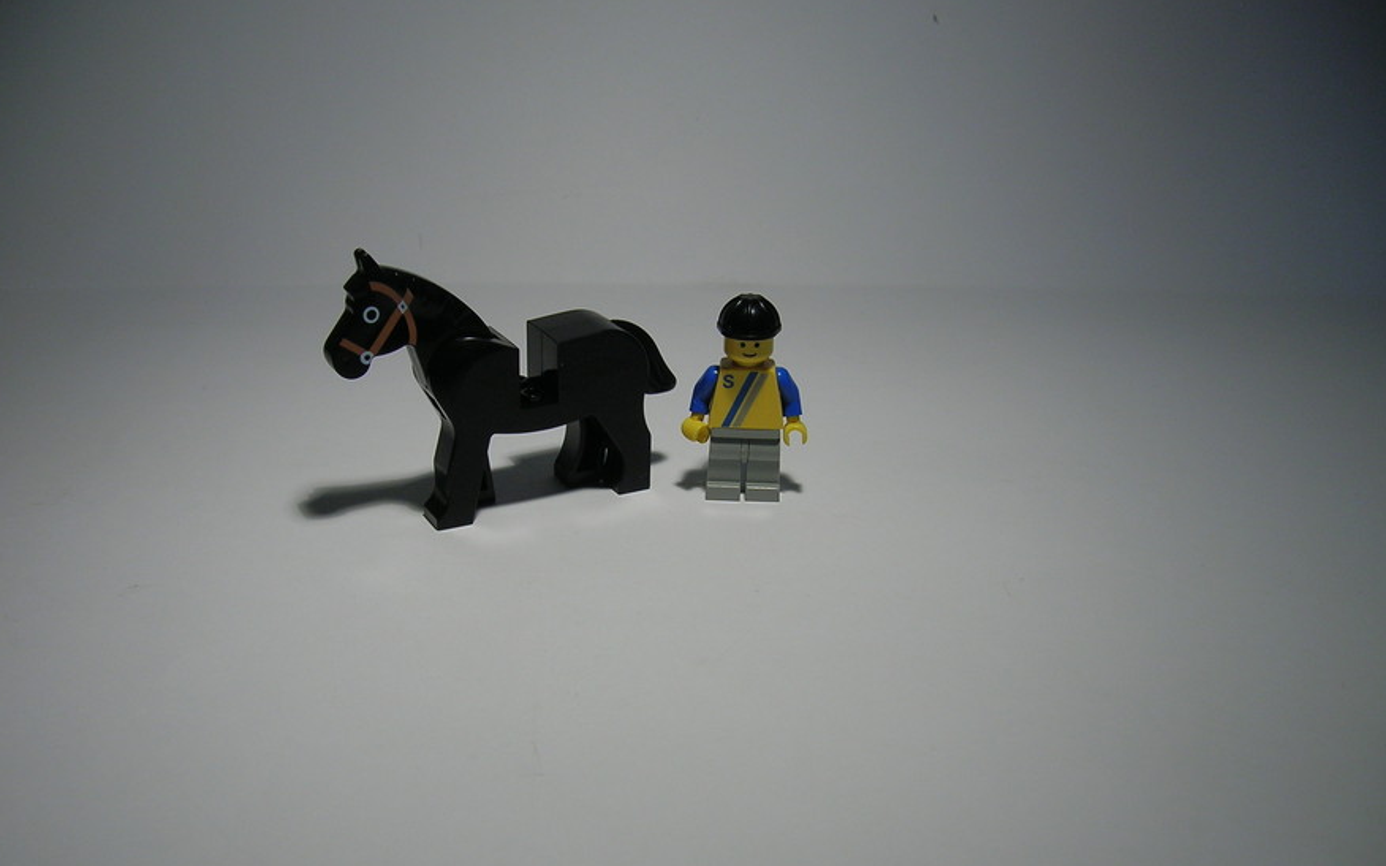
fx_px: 1397
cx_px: 687
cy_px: 504
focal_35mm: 37
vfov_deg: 34.3
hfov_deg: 52.8
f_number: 2.9
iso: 50
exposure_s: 1/81.2
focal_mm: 5.7
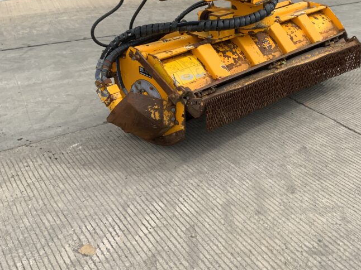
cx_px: 255
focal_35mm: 46
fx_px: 480
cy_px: 91
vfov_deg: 31.3
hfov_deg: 40.5
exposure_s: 1/1279
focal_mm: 3
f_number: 1.8
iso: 16
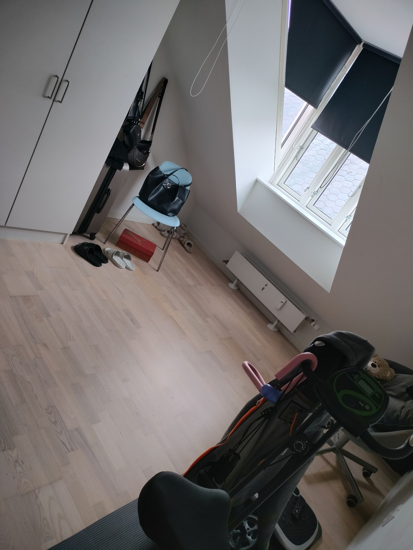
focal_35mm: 27
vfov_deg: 65.3
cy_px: 275
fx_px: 430
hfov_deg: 51.4
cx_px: 206
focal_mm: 4.71
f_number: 1.7
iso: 100
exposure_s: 1/60
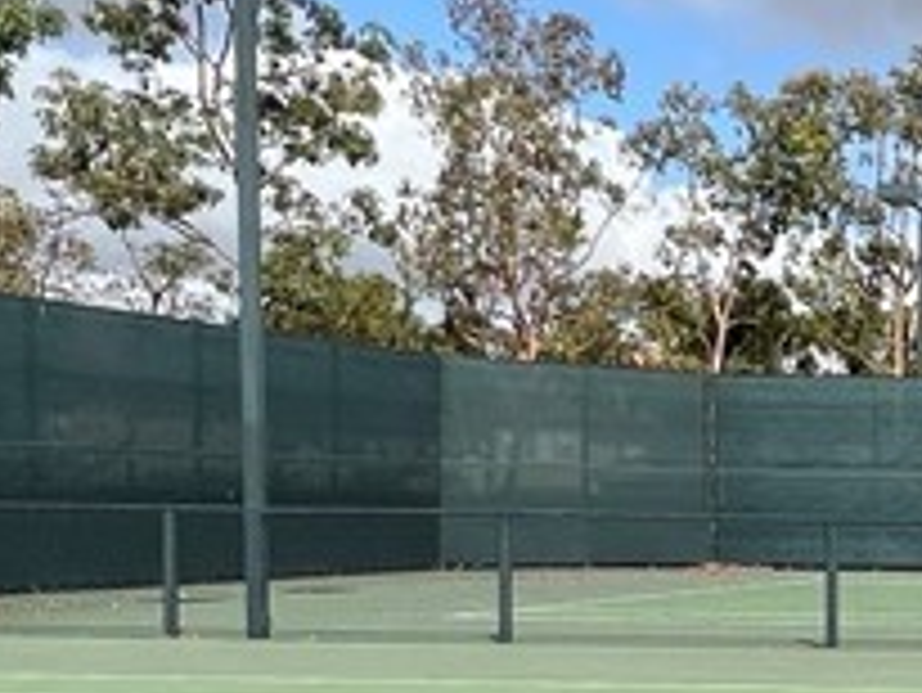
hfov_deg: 22.1
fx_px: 1732
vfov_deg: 21.9
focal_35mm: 65
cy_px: 657
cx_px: 1534
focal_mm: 1.57
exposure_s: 1/1783
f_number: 1.8
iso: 32
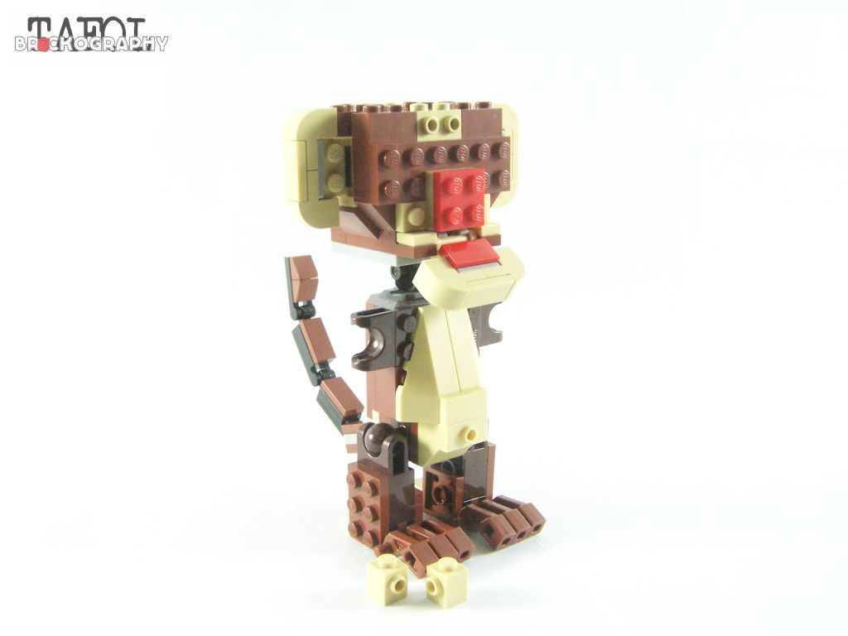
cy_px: 318
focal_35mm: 38
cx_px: 424
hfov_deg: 49.0
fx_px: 931
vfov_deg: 37.7
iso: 400
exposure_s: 1/60
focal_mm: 6.3
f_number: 4
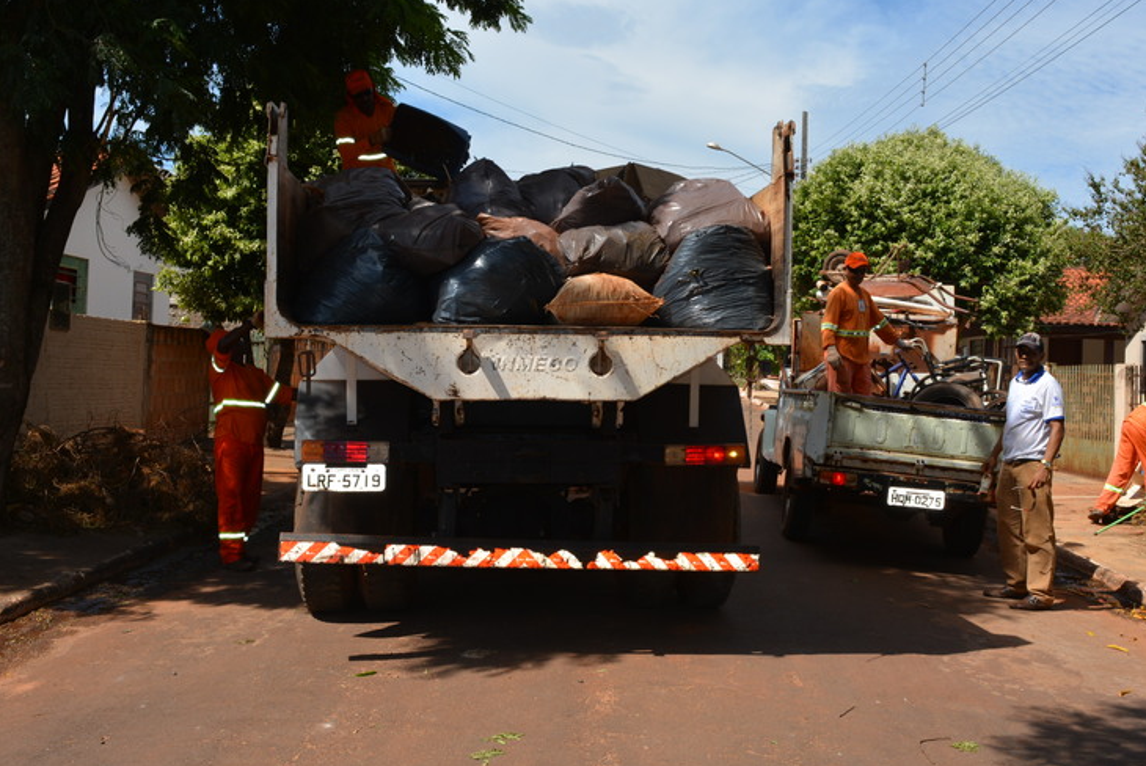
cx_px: 630
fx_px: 1179
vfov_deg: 36.0
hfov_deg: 51.8
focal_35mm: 37
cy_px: 353
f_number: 10
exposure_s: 1/200
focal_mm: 20
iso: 100
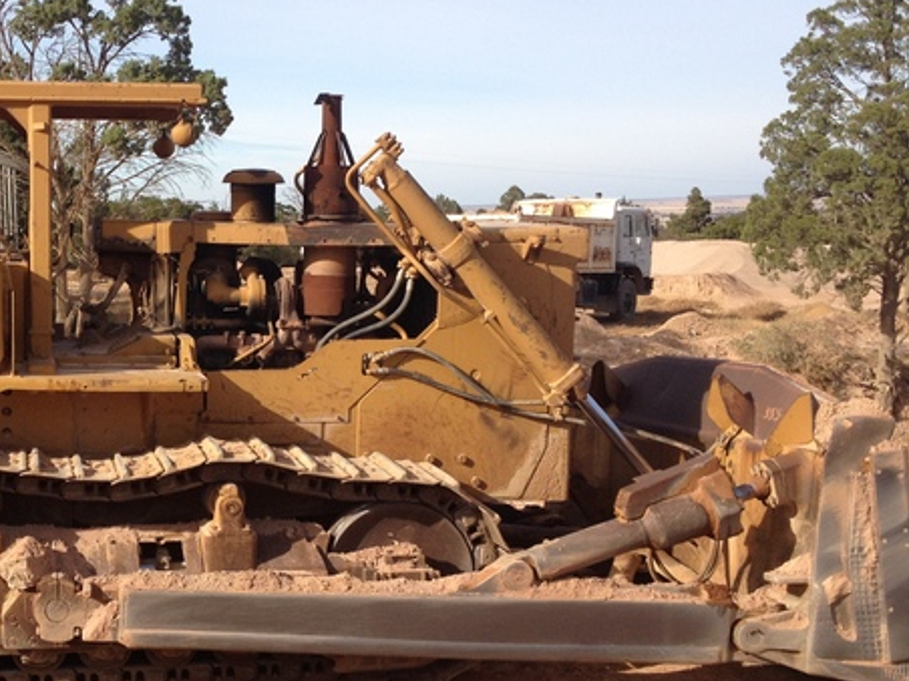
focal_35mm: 62
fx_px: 1628
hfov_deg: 30.4
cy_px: 368
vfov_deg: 23.6
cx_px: 169
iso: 64
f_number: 2.4
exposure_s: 1/1453
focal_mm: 4.28
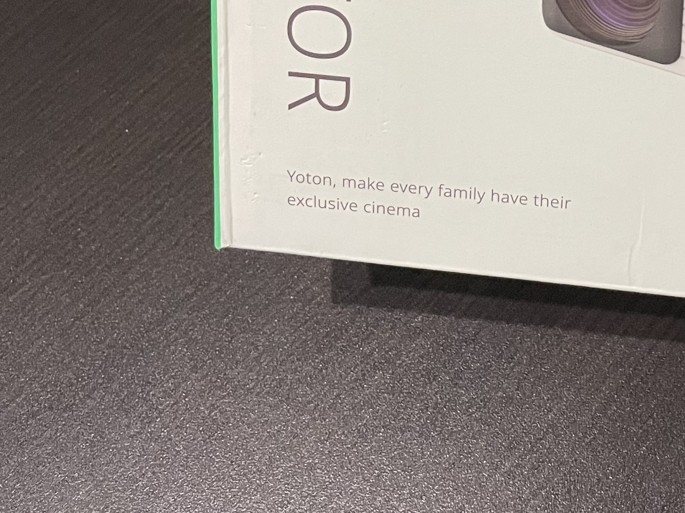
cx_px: 703
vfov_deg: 20.6
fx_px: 1306
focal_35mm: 66
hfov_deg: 27.5
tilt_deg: -56.1
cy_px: -126
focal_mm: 4.2
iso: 320
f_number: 1.6
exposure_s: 1/50
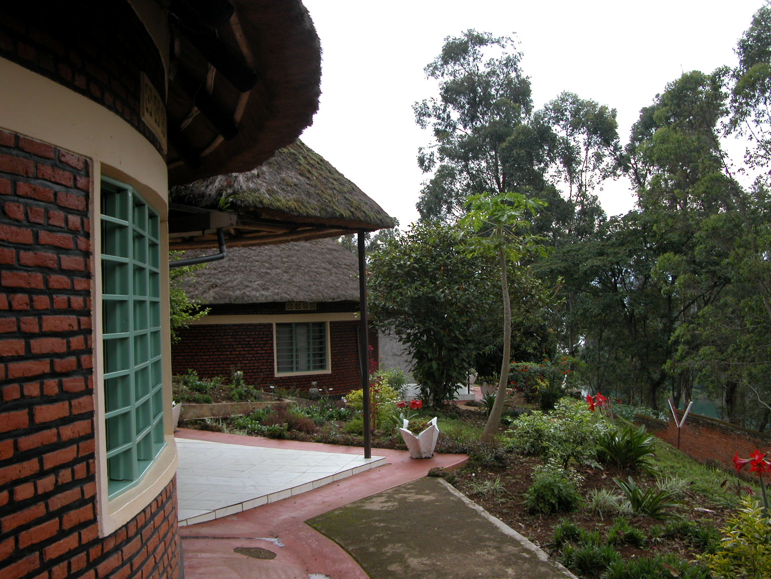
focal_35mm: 35
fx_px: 780
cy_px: 290
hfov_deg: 52.6
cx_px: 386
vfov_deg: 40.7
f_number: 2.8
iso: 100
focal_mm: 8.9
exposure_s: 1/53.5
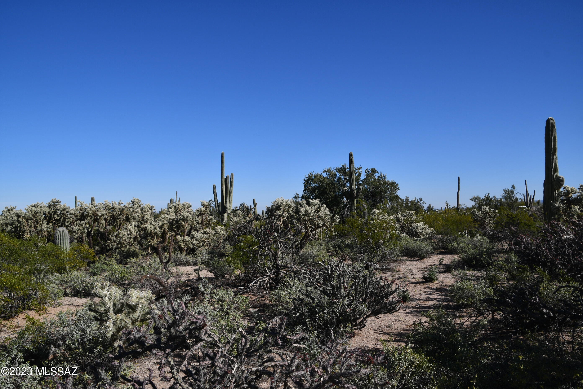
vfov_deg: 47.9
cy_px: 194
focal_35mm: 27
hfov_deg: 67.4
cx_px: 292
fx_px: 437
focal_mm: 18
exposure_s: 1/400
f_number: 10
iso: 100
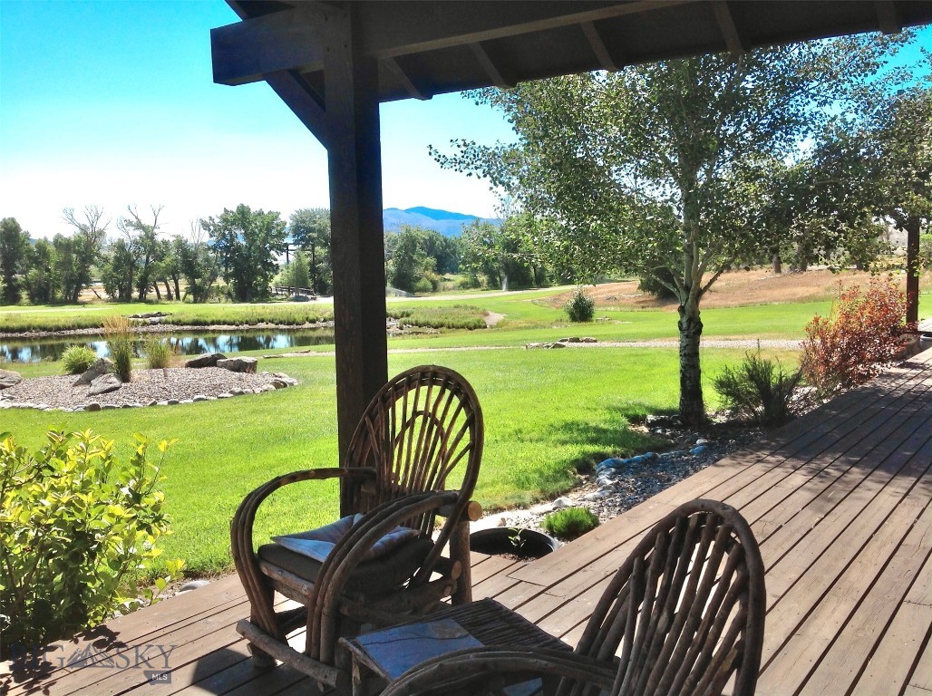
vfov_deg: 40.6
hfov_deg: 52.7
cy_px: 348
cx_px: 466
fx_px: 941
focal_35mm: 35
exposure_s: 1/1592
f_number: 2.4
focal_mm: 4.28
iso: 50
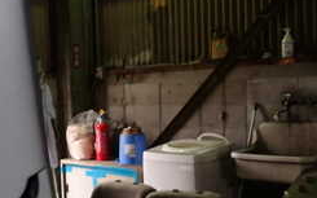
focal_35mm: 65
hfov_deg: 29.0
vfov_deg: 19.9
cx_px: -17
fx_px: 561
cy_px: 128
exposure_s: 1/30
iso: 200
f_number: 5.6
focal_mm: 4.5
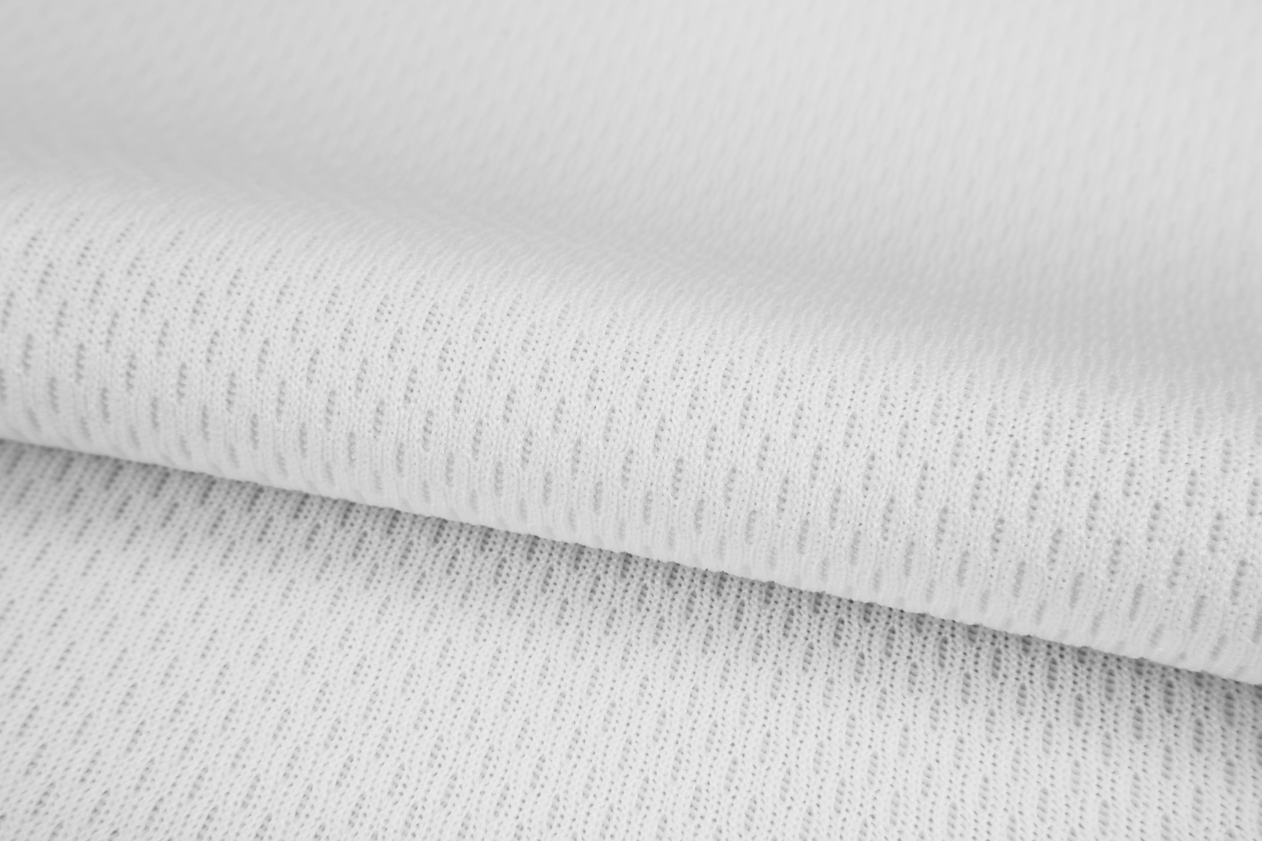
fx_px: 1367
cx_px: 631
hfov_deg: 49.6
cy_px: 420
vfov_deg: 34.2
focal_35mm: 39
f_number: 20
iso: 100
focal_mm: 26
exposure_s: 1/5
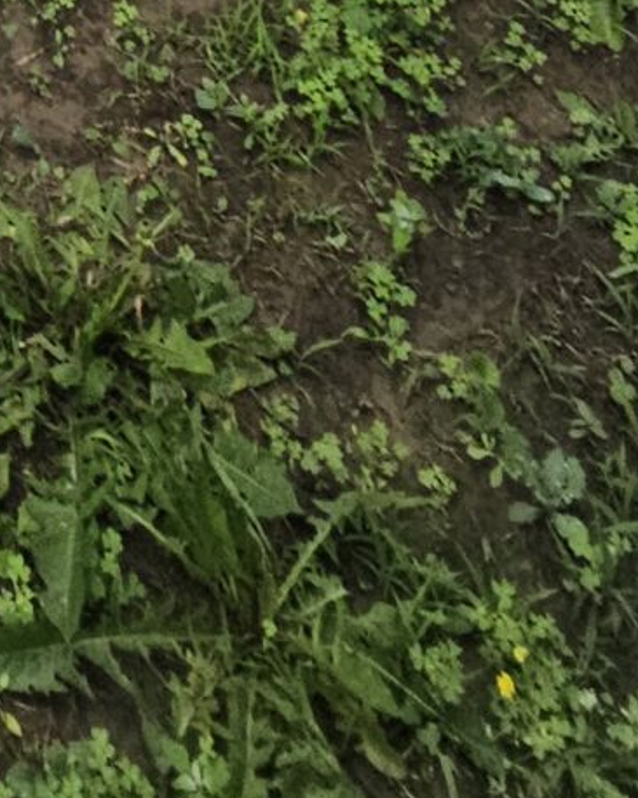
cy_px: -1296
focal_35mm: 71
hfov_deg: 16.9
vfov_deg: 13.6
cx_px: -580
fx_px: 1677
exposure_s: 1/1859
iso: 50
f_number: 2.2
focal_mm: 2.2
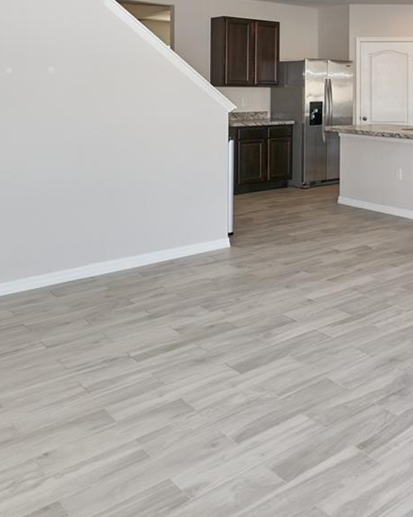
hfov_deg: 38.4
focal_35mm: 37
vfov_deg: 45.9
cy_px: 84
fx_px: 566
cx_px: 339
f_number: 4.5
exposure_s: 1/200
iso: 400
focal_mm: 14
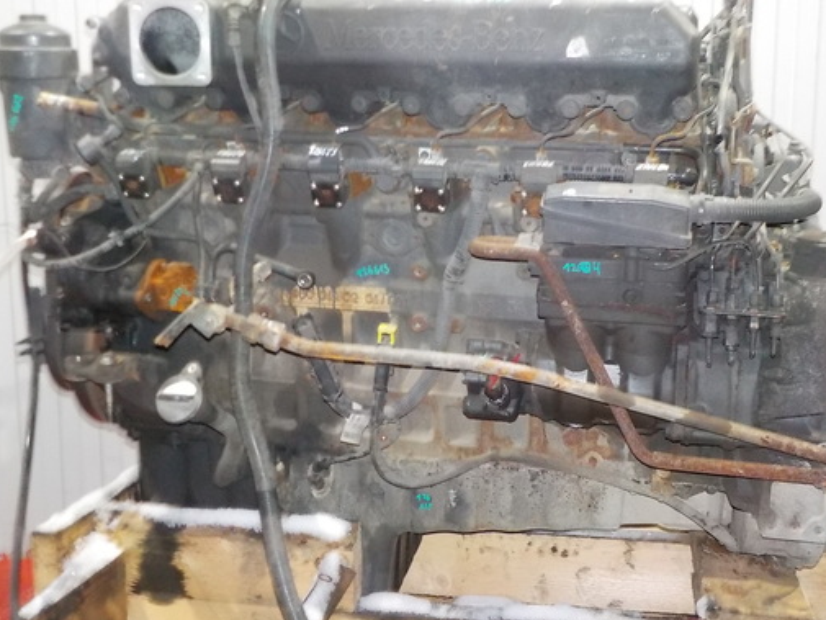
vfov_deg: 37.6
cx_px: 453
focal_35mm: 38
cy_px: 262
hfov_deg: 48.9
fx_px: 907
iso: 800
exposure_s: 1/13
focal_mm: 4.1
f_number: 3.3
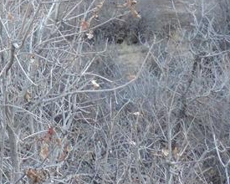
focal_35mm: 127
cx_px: -32
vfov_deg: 11.5
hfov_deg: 14.7
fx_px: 865
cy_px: -116
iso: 280
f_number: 3.3
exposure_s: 1/50
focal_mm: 6.2
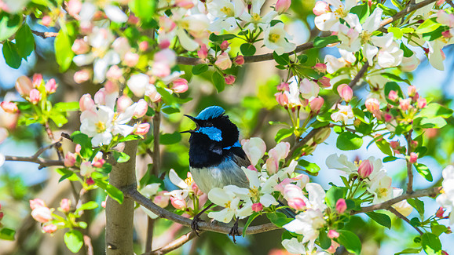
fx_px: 12844
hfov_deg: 2.0
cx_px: 196
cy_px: 130
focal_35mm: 1067
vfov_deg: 1.1
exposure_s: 1/640
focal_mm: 600
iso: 800
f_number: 9
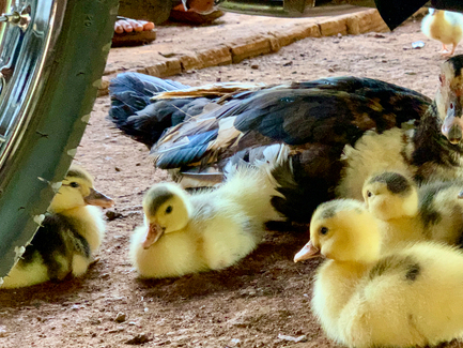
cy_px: 211
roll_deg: -5.7
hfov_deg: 26.8
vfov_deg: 20.4
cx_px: 315
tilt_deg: -12.7
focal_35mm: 72
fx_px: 963
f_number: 2.4
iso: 320
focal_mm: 6
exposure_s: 1/60
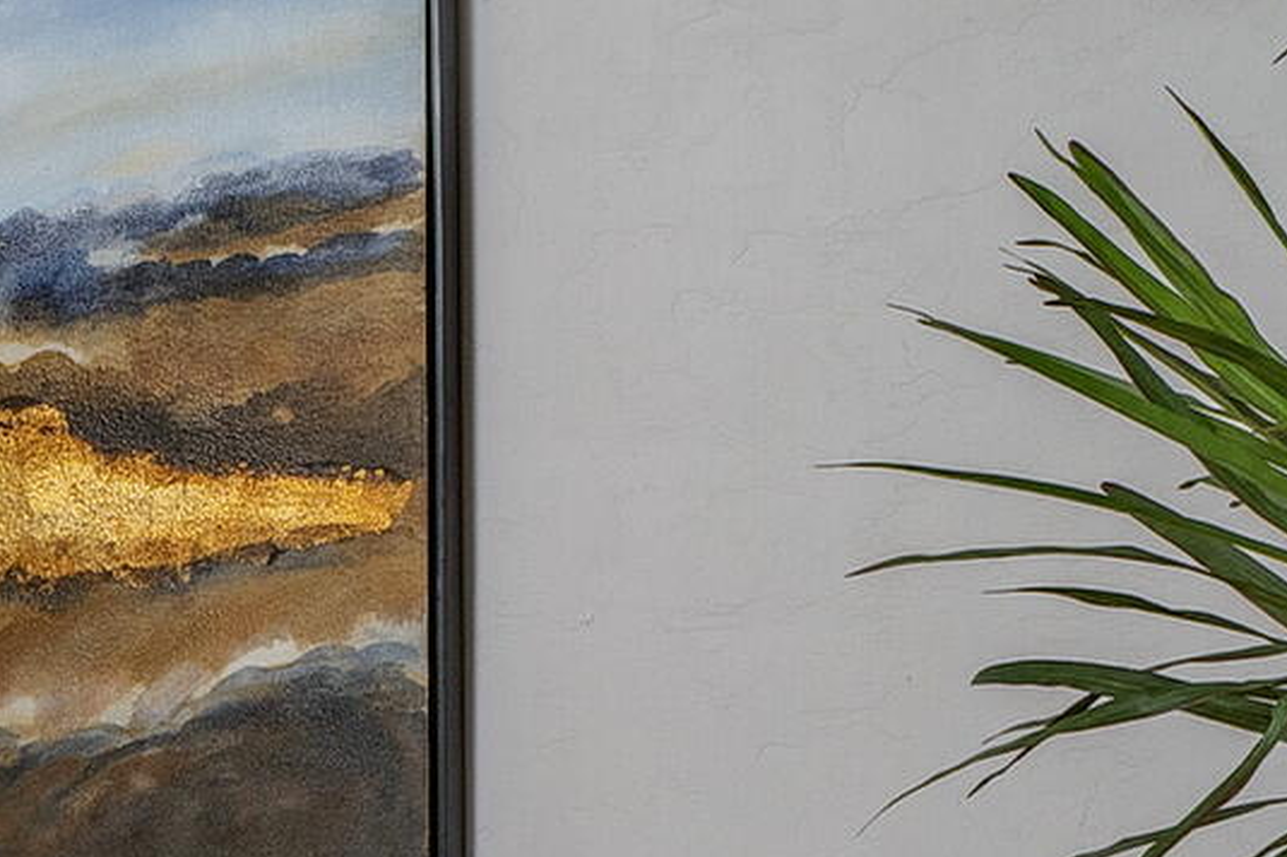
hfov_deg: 17.1
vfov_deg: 14.9
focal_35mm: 89
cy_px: 973
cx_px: -1253
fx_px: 3180
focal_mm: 17
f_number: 7.1
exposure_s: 1/60
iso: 200
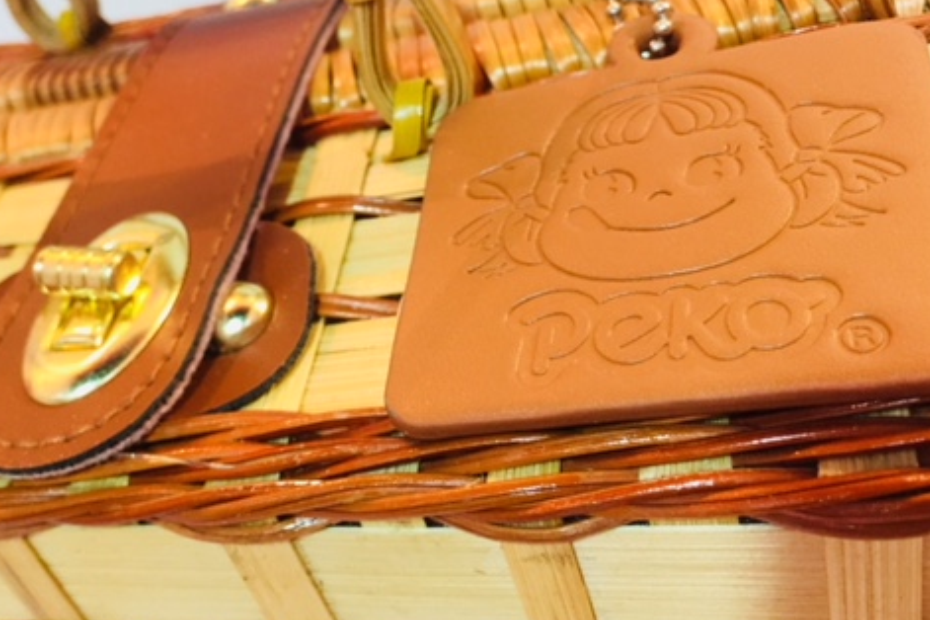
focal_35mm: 41
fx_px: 1059
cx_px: 385
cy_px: 201
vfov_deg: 32.3
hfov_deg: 47.2
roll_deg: +19.5
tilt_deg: -30.2
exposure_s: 1/33
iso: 160
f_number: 2.2
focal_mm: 4.15
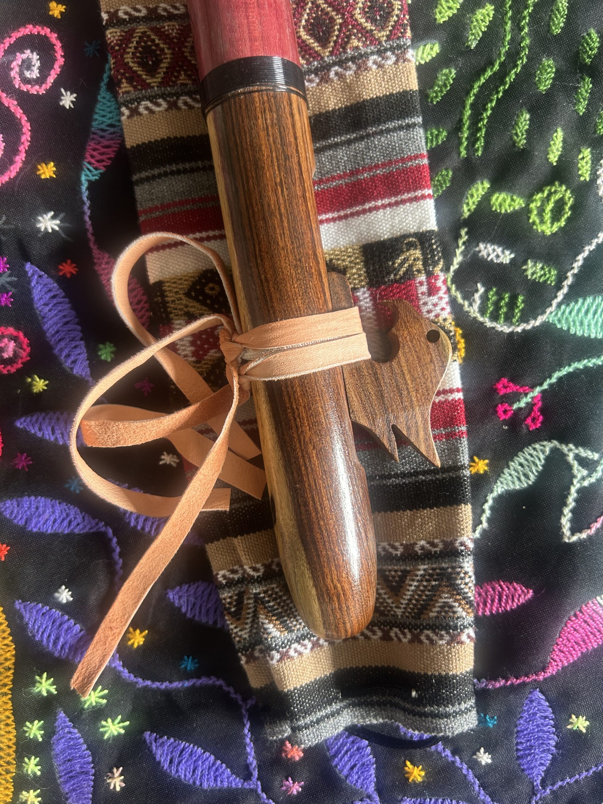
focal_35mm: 26
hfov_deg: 53.1
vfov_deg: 67.3
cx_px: 302
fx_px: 604
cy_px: 402
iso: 125
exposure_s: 1/69
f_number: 1.5
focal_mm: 5.7
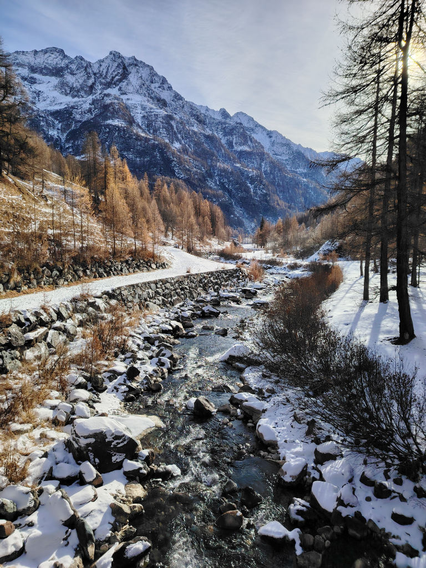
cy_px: 284
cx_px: 213
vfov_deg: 71.6
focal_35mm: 24
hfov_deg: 56.8
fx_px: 394
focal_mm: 5.2
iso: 100
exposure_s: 1/1600
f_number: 1.8
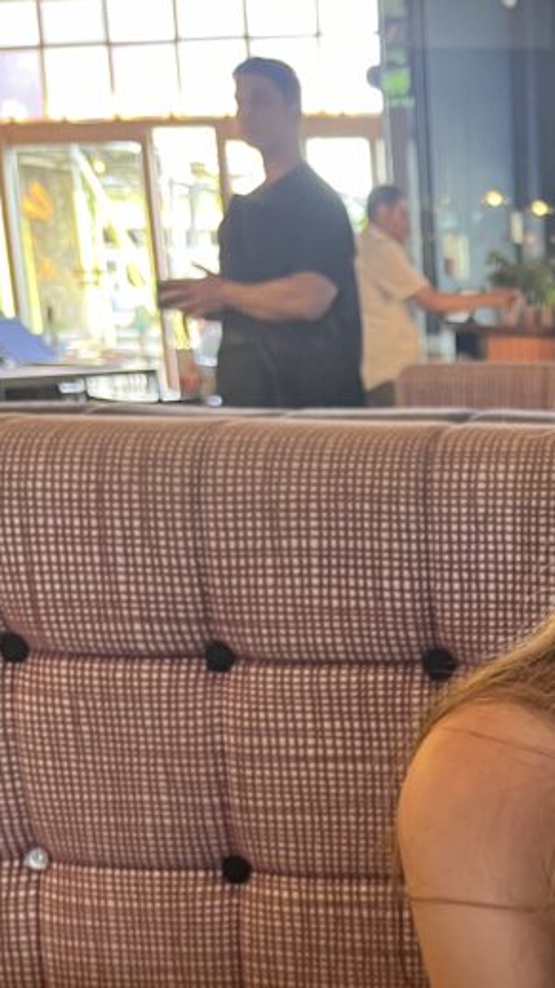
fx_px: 1467
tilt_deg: -22.1
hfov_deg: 19.7
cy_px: 912
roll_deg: -0.8
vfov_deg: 34.8
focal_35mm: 56
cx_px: 723
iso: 320
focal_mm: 5.1
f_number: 1.6
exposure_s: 1/50
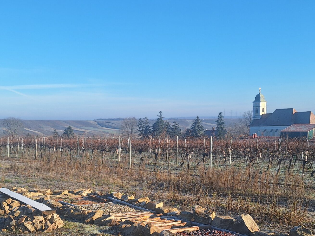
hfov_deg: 42.1
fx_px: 409
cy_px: 196
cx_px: 154
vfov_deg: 31.2
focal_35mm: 45
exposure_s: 1/1653
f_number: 1.8
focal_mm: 5.54
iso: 40
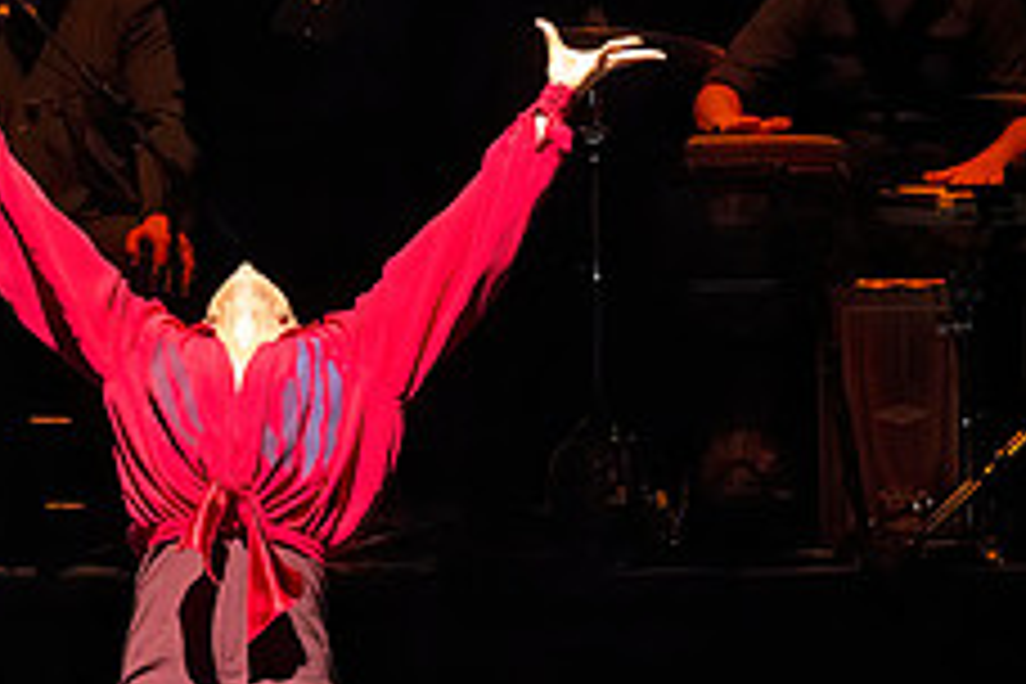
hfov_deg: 2.5
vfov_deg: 1.6
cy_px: 349
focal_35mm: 841
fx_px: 23967
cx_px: 14
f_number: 7.1
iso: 20000
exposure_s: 1/400
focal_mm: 330
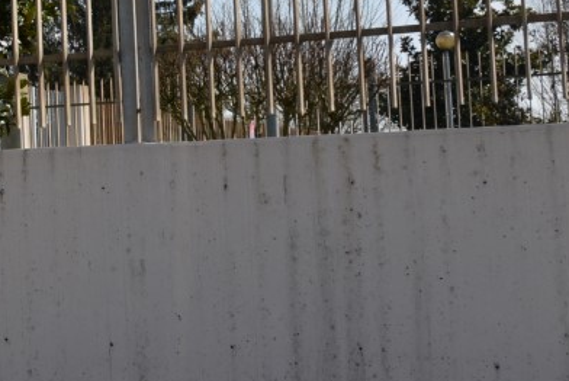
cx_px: -303
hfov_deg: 18.2
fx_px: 1566
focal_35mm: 99
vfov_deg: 13.8
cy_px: 71
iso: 100
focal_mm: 24
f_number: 10
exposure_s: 1/200
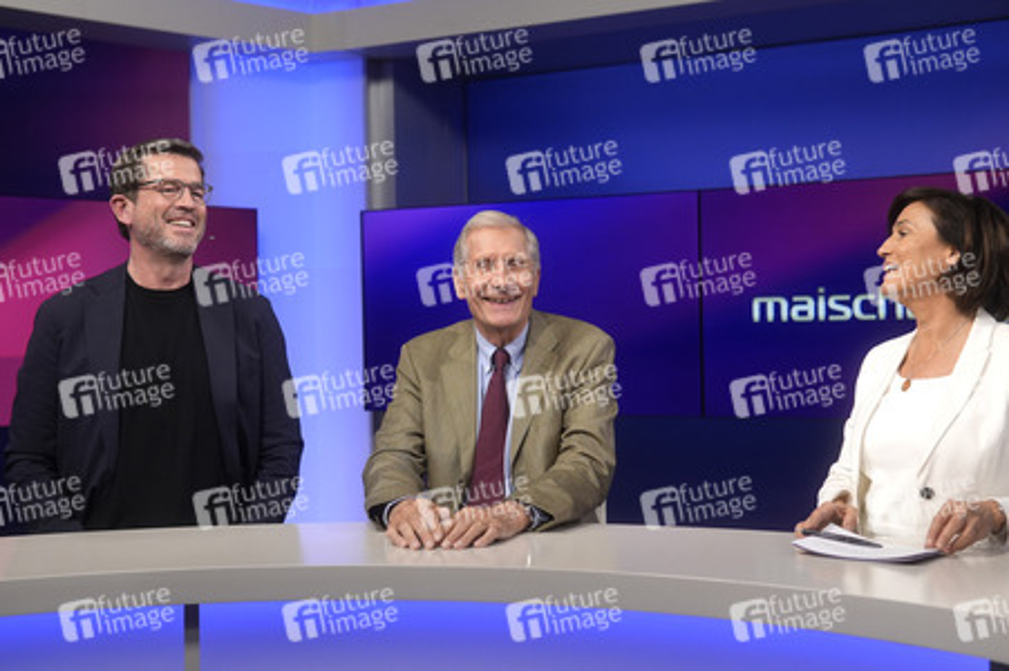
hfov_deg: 43.6
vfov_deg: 29.8
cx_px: 504
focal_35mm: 45
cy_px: 336
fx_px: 1260
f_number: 2.2
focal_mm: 30
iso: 640
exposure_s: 1/320
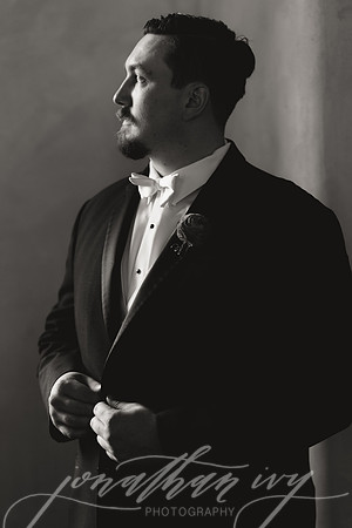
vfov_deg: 23.9
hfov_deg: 16.1
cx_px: 176
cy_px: 264
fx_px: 1247
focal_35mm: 85
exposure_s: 1/200
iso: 800
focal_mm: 85
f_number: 2.2
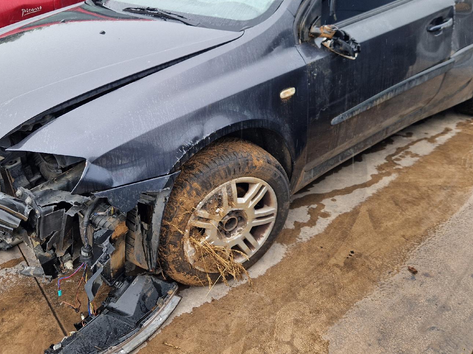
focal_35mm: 32
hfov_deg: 56.6
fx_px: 437
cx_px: 201
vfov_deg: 43.6
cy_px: 119
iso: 50
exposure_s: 1/303
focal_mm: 5.4
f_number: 1.8
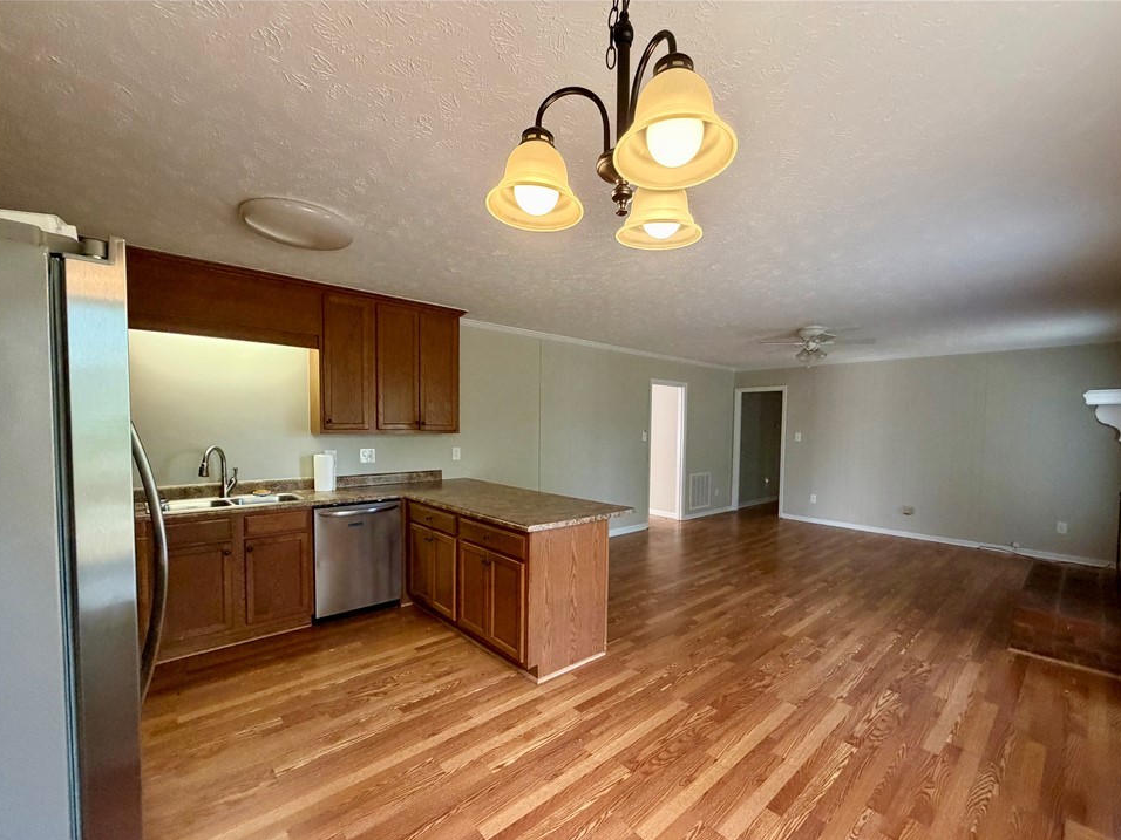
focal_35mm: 15
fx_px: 486
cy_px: 449
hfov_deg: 98.1
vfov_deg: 81.6
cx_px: 592
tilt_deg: -2.3
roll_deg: -0.8
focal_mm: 2.22
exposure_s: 1/60
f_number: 2.2
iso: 400
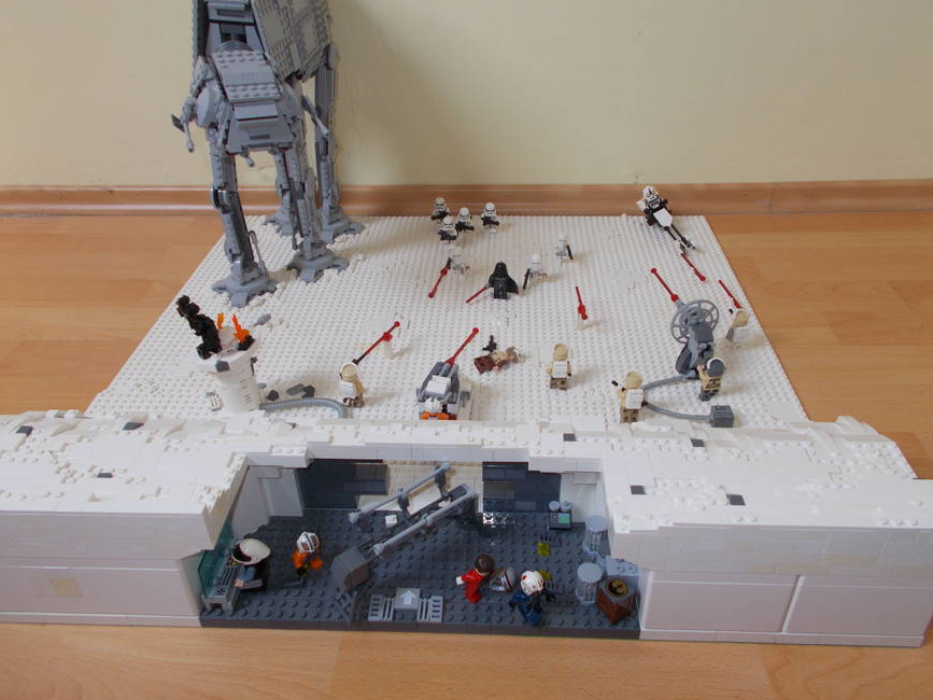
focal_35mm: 27
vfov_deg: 51.3
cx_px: 475
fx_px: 728
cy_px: 339
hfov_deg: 65.3
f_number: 3.2
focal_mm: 4.6
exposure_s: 1/50
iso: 80
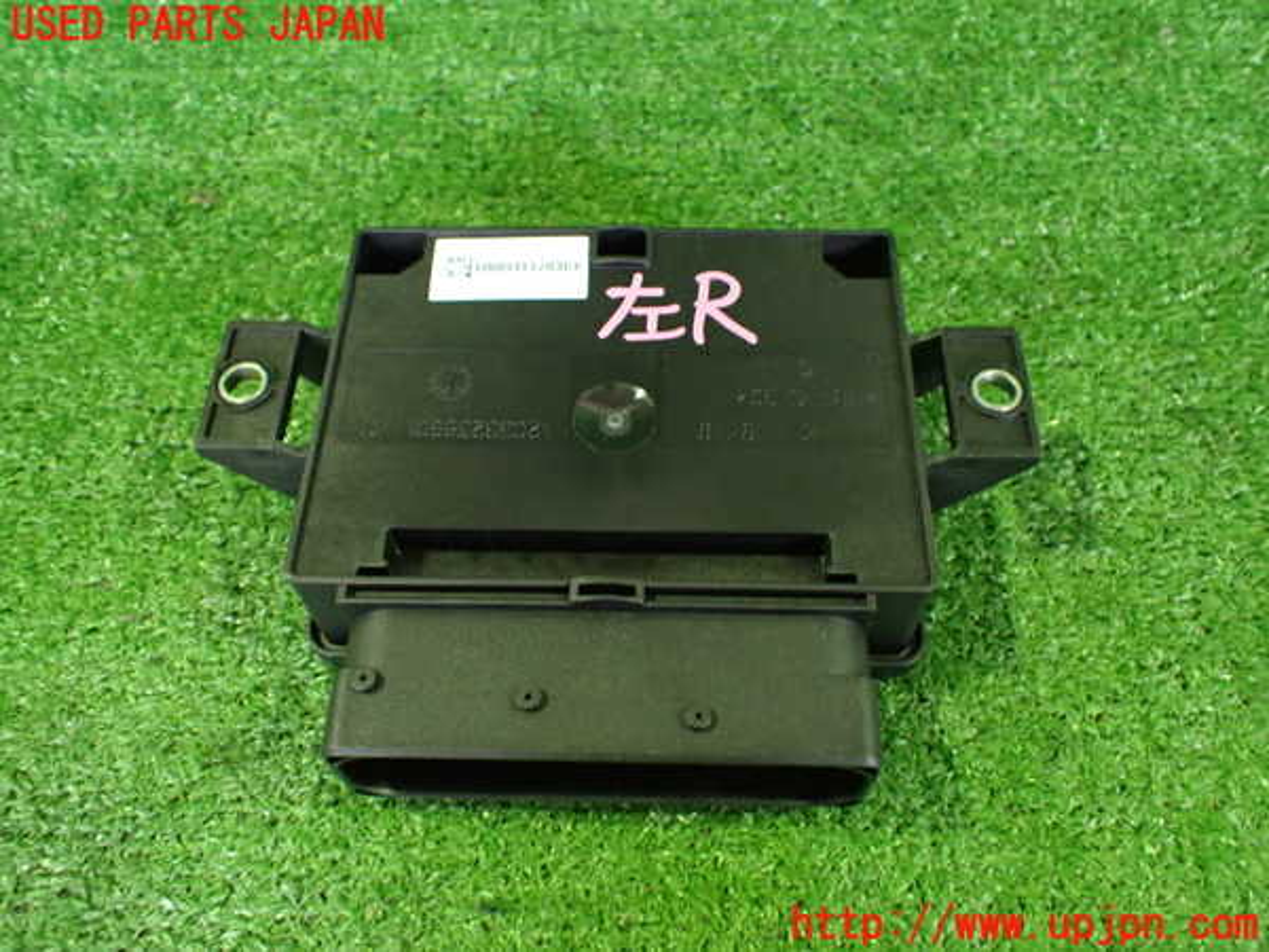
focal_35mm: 30
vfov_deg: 46.8
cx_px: 634
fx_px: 1100
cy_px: 476
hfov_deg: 60.0
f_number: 2.3
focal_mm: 5.4
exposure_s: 1/30
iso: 1000
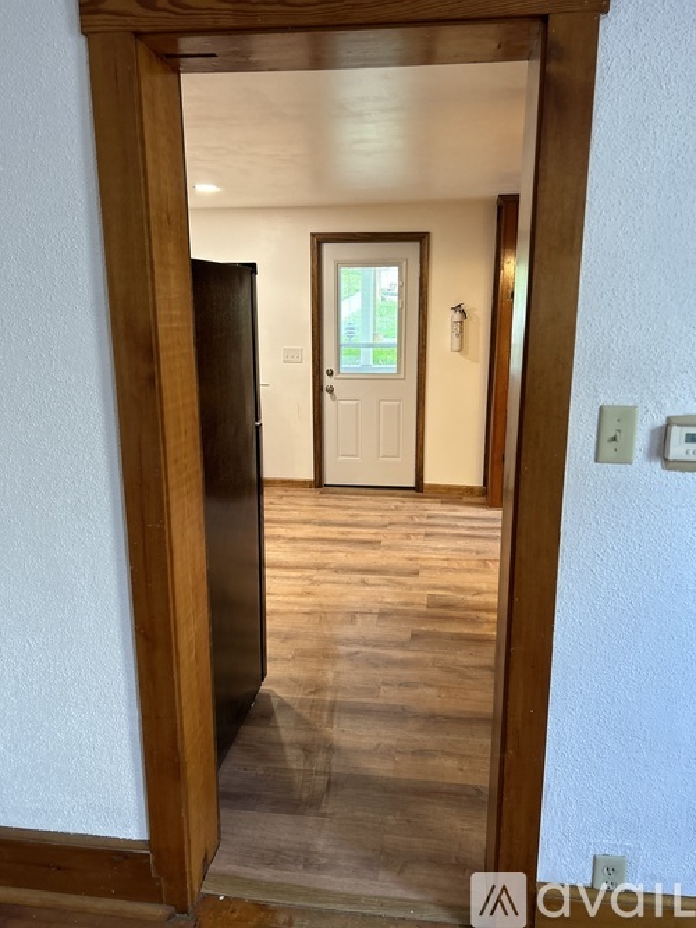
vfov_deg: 67.3
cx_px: 348
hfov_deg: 53.0
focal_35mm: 26
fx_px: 697
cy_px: 464
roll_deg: +0.1
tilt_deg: -13.0
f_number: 1.5
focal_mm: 5.7
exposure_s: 1/60
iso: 160
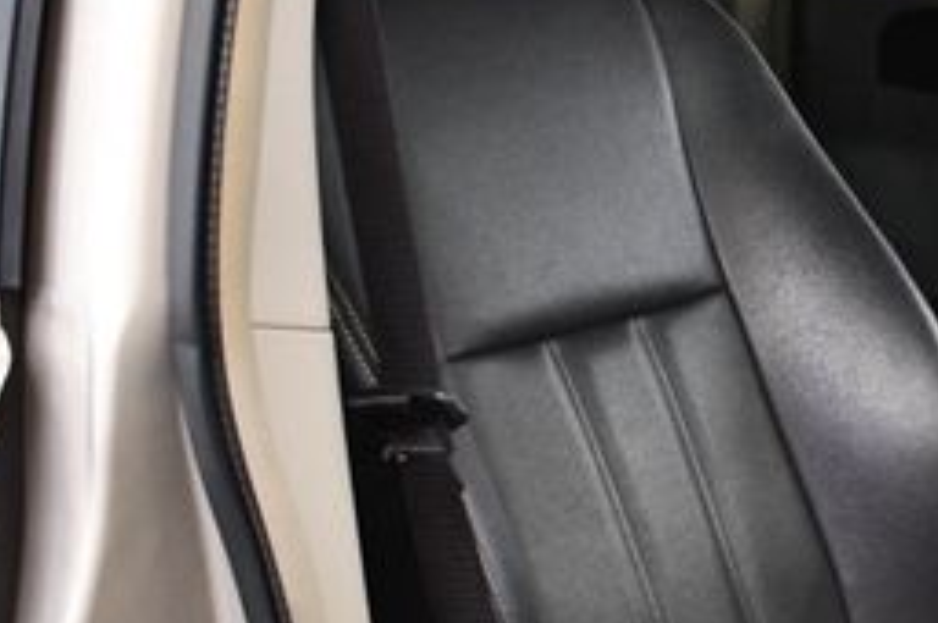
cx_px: 1063
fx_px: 2342
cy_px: 322
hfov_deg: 21.4
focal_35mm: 90
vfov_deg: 15.1
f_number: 3.8
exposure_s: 1/100
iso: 3200
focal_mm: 24
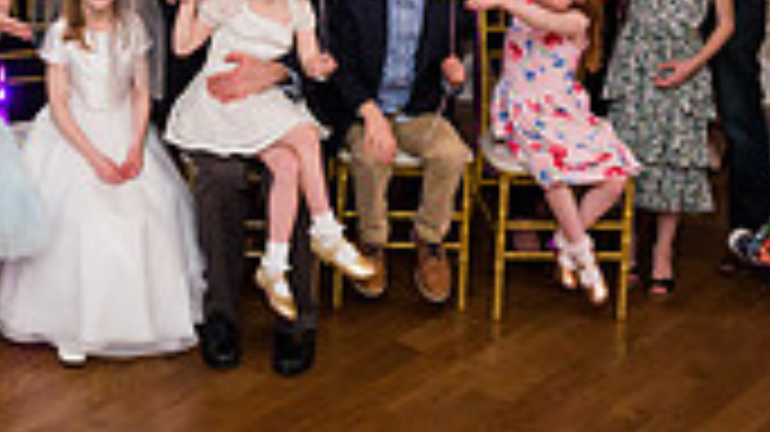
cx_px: 9
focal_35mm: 85
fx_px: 1735
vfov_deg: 13.6
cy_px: -166
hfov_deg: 24.0
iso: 1250
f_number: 5
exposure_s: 1/200
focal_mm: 24
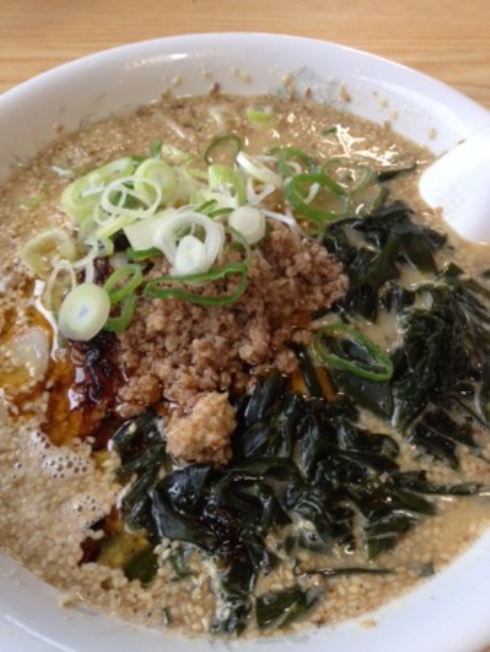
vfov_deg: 52.6
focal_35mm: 35
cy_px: 326
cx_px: 245
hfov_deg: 40.7
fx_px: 660
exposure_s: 1/20
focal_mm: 4.28
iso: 64
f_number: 2.4
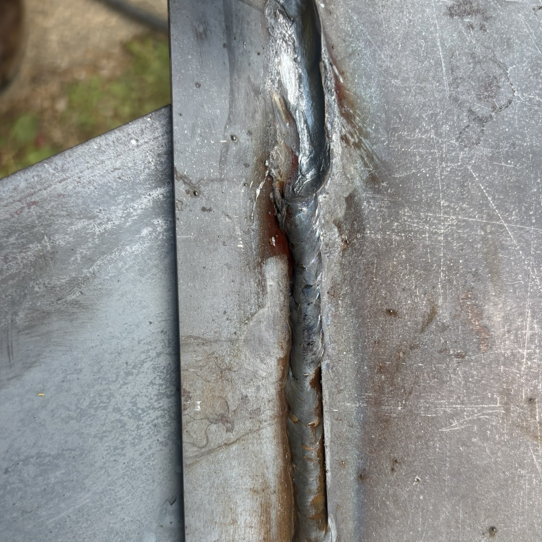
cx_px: 272
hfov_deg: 52.5
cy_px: 331
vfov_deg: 52.1
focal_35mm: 31
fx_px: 549
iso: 80
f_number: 1.6
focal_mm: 5.96
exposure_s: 1/75
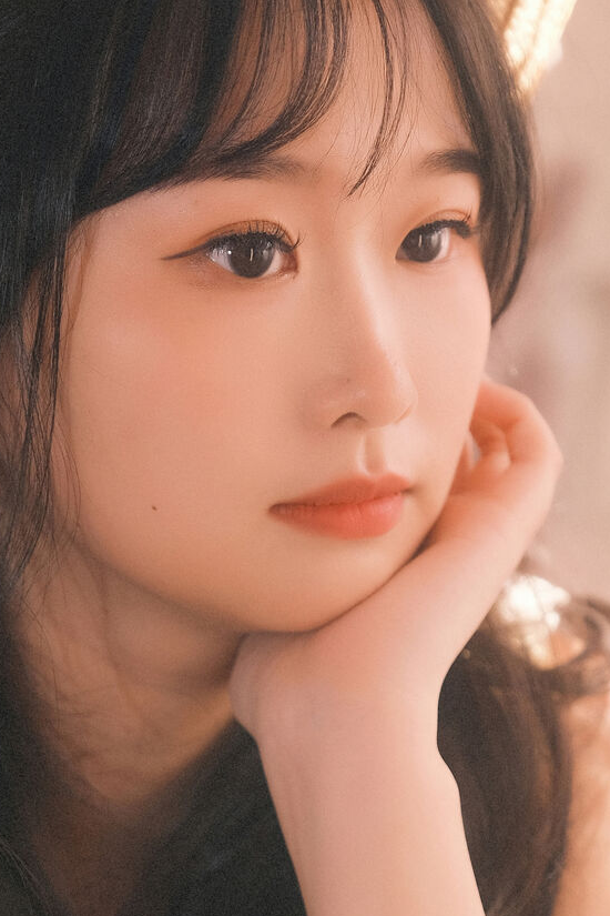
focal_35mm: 181
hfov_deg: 7.6
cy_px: 687
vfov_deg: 11.3
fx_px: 4600
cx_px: 312
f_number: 2.8
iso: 500
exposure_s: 1/500
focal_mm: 55
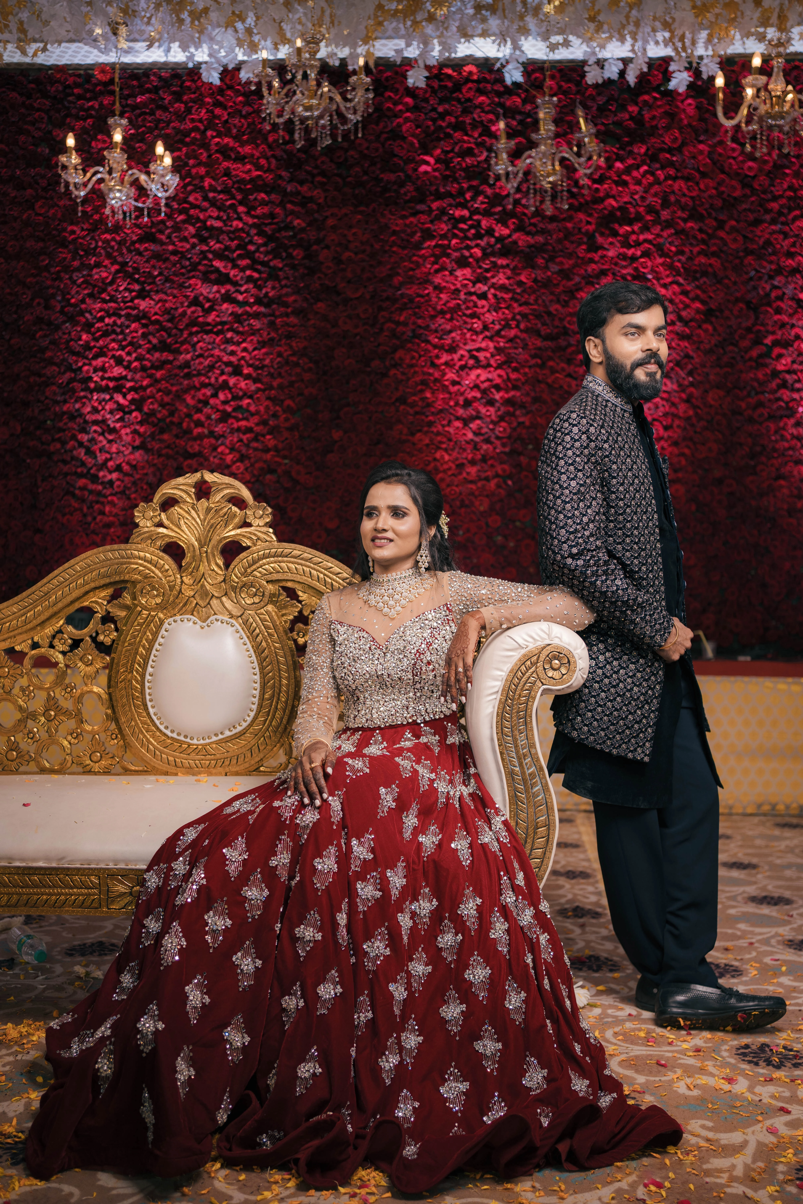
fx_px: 1171
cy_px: 602
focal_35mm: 35
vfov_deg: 54.4
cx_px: 402
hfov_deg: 37.9
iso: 100
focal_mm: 35
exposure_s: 1/320
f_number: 2.5
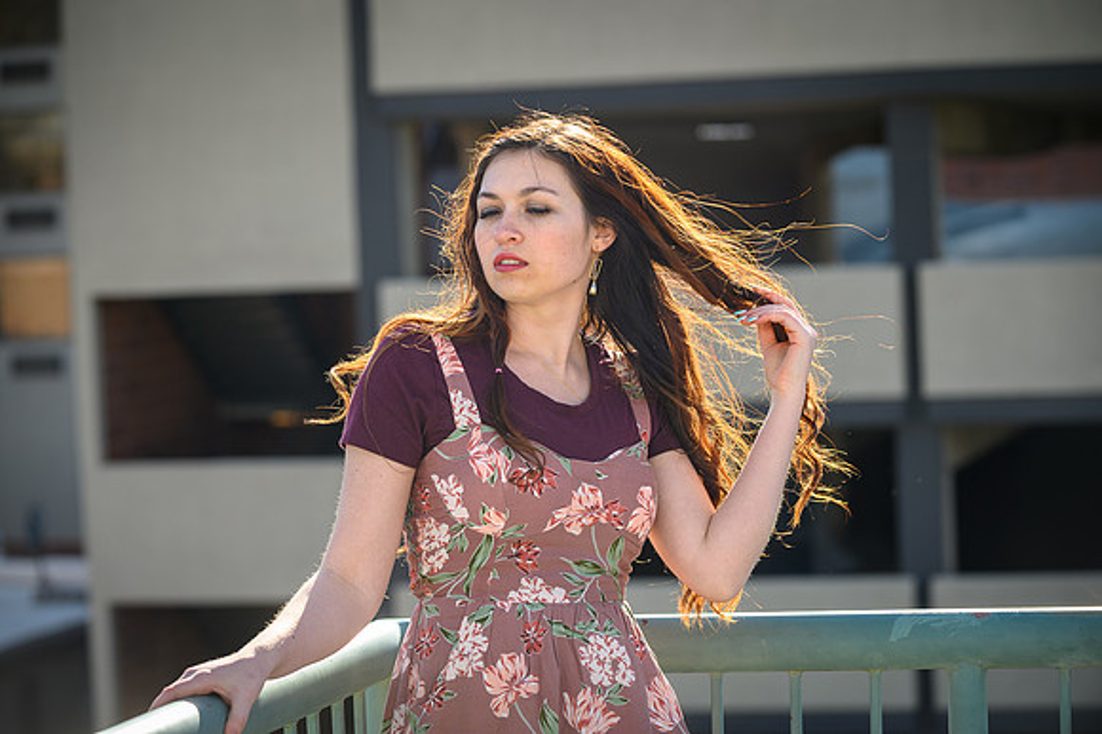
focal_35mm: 110
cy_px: 367
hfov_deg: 18.6
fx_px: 3365
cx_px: 551
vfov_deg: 12.4
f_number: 5
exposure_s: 1/320
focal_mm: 110
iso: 100
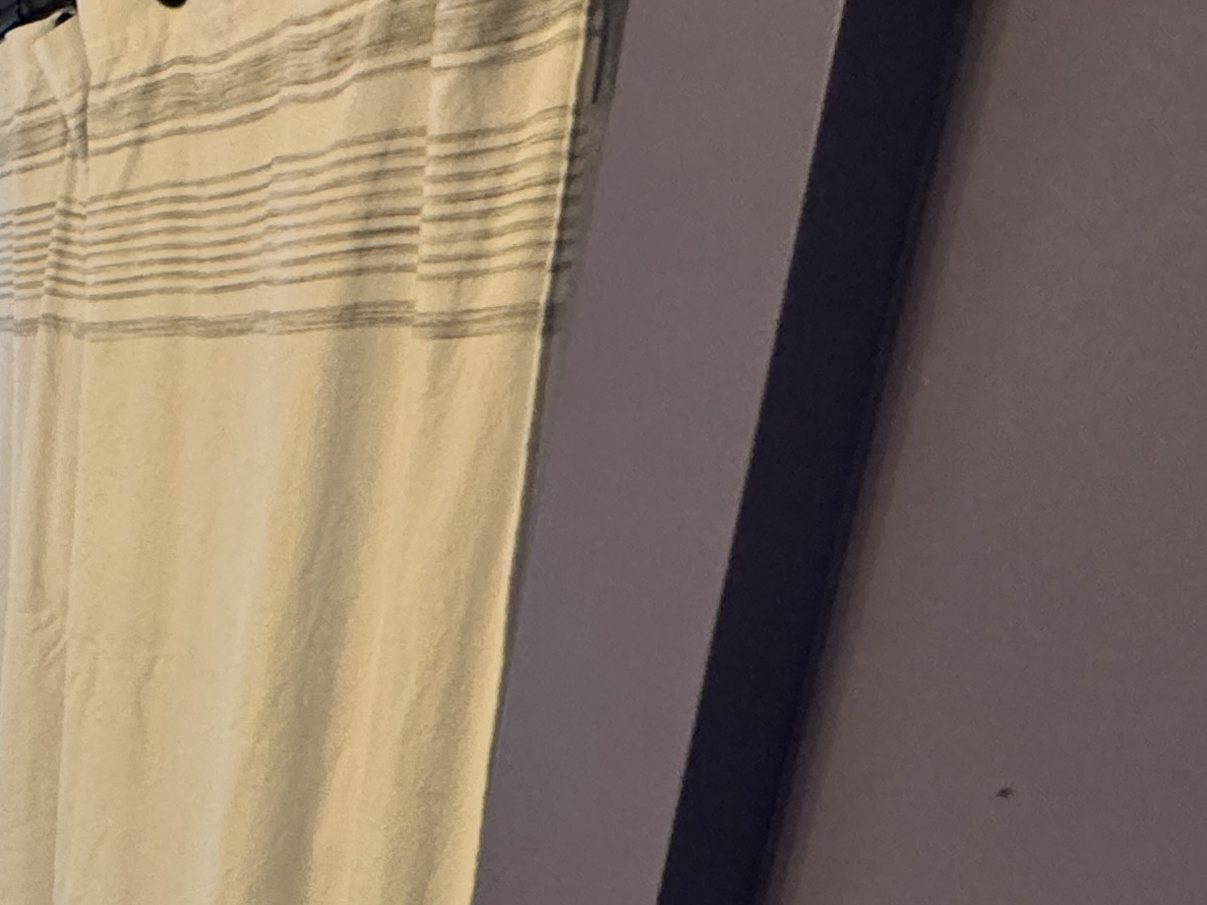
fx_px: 1604
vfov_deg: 29.6
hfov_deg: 30.8
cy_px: 881
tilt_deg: -19.4
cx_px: -416
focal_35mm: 46
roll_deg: +1.8
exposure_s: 1/60
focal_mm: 2.22
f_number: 2.2
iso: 320
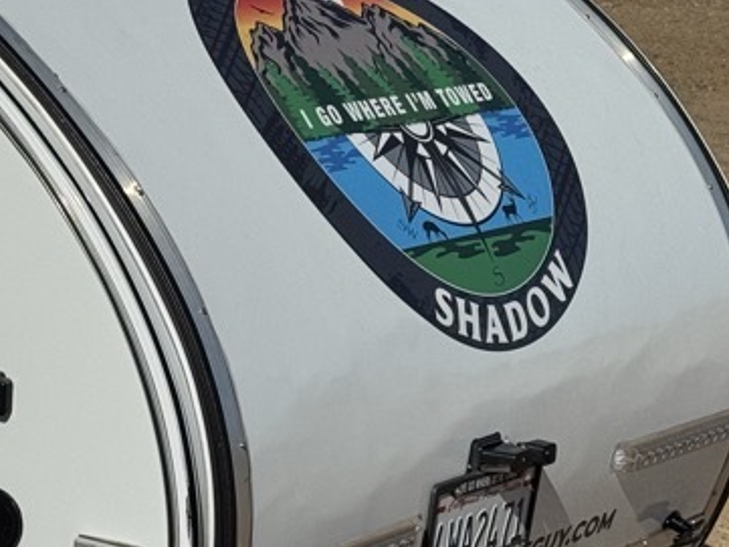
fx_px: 2865
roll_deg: +1.0
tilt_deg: -10.2
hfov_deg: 14.0
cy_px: 256
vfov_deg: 10.9
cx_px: -206
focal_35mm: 136
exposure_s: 1/15385
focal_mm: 6.76
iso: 50
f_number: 1.78
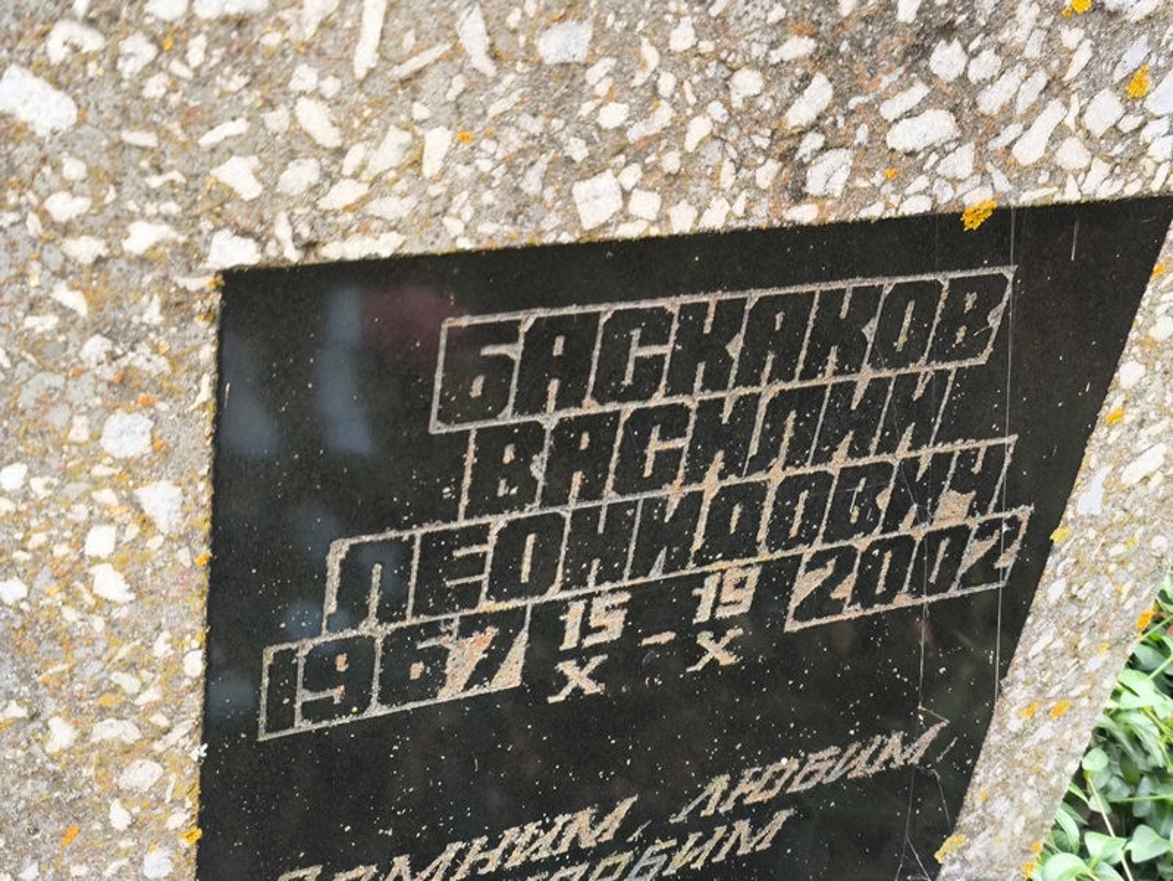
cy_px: 440
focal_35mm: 50
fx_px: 1695
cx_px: 586
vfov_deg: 29.1
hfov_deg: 38.2
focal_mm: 4.71
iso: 100
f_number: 1.7
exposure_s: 1/60
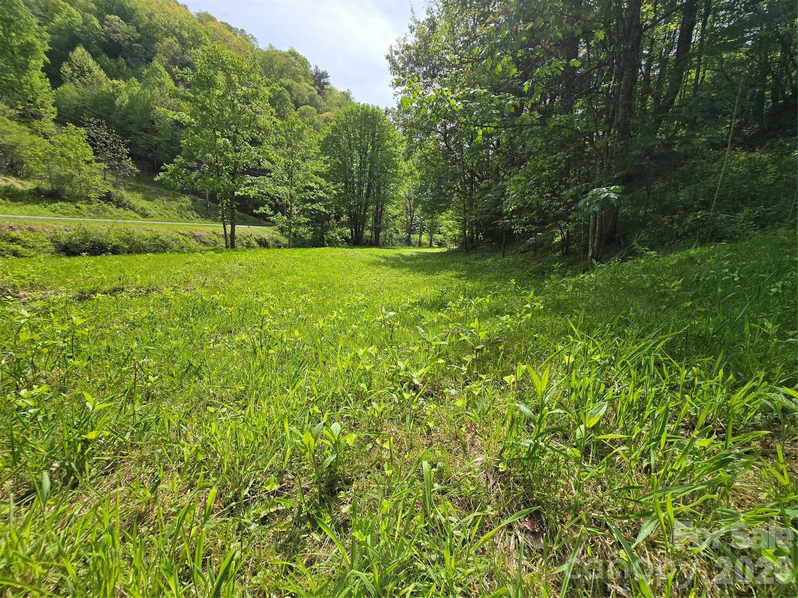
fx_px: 300
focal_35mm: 13
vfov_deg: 89.9
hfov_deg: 106.2
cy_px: 299
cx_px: 399
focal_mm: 2.2
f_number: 2.2
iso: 50
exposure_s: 1/2054
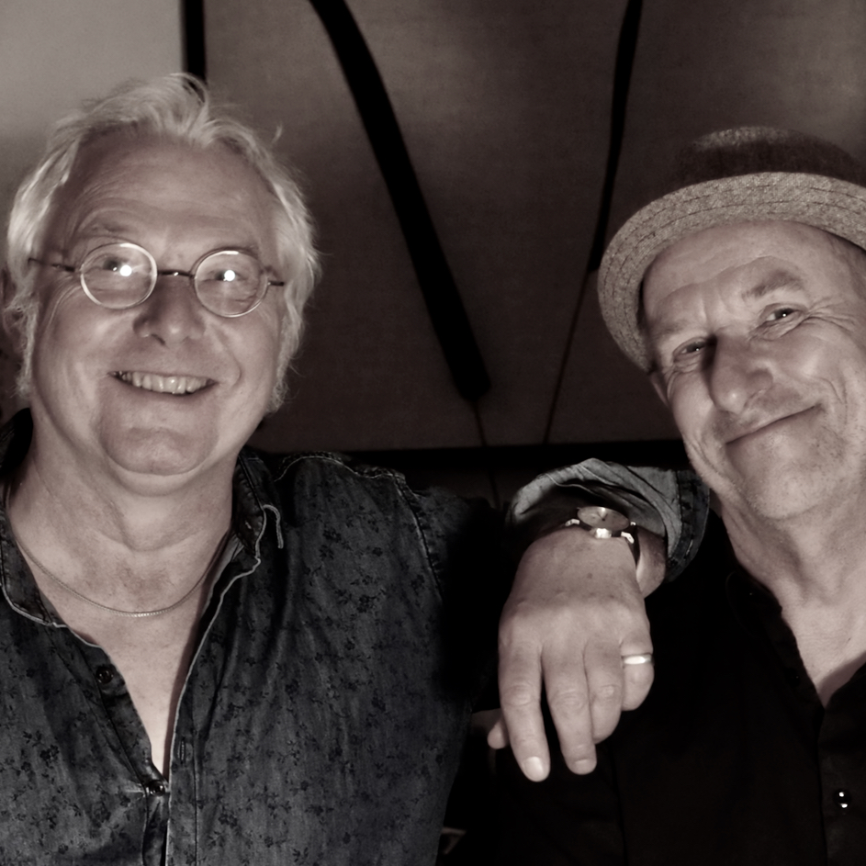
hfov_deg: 35.3
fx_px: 1359
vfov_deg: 35.4
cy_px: 429
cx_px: 459
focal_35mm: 48
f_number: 3.3
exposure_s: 1/13
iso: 3200
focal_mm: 20
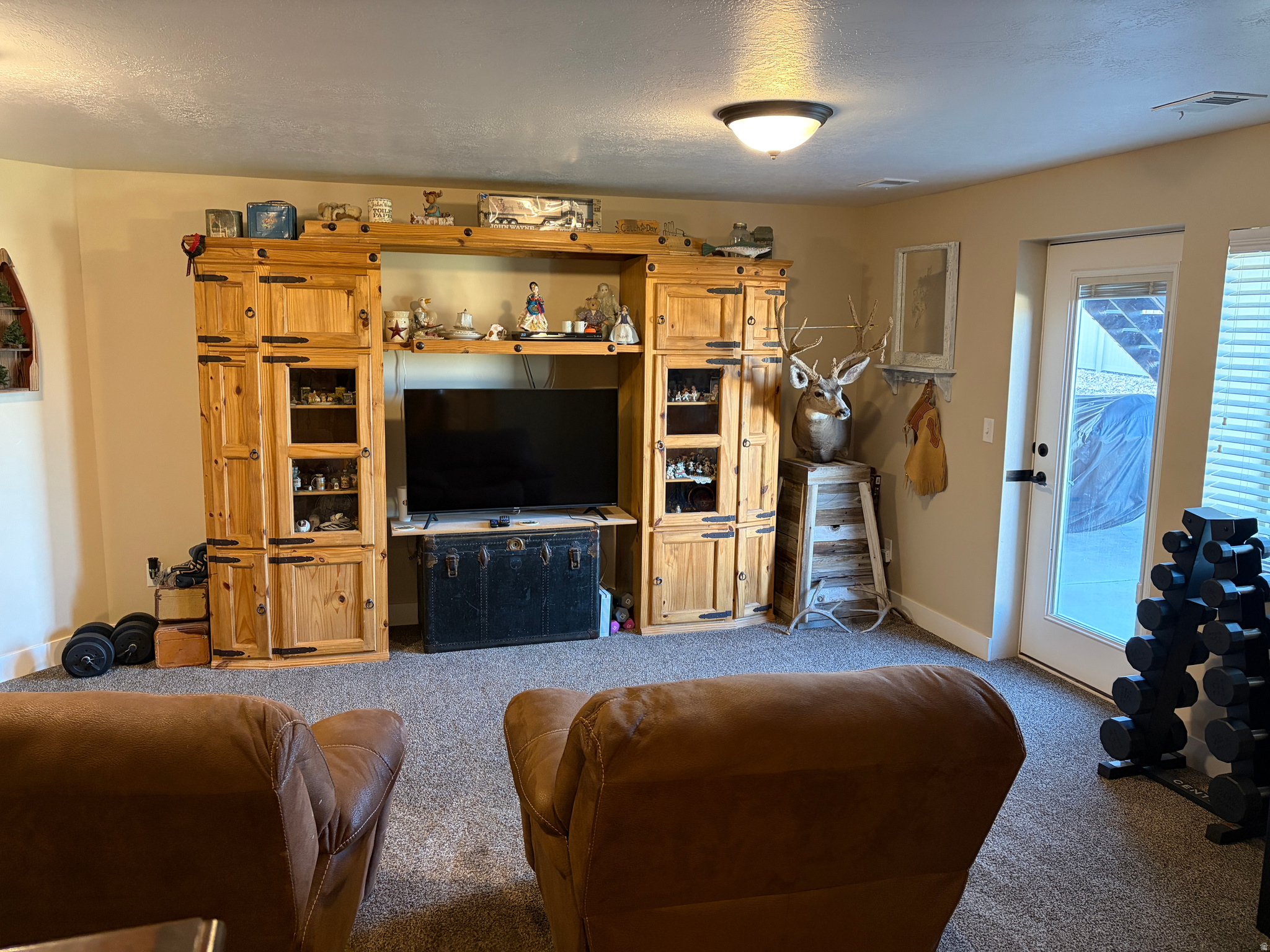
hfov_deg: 67.3
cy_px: 476
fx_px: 954
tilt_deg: -8.9
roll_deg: -0.2
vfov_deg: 53.1
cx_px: 635
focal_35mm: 26
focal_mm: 5.96
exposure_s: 1/60
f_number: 1.6
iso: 320
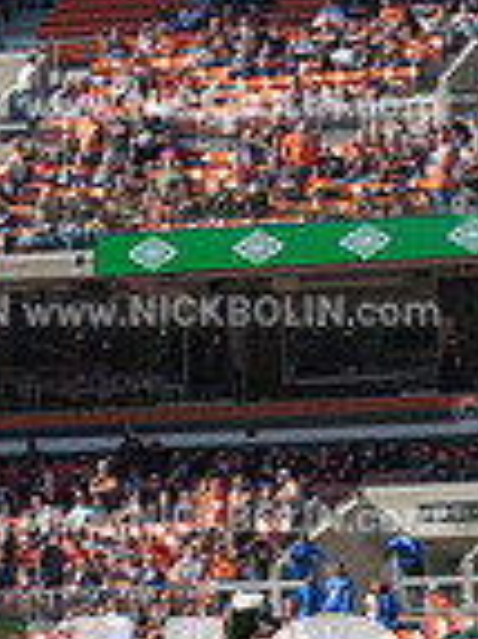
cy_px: 829
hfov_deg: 5.4
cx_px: 94
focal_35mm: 274
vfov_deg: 7.2
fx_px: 5052
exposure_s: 1/2000
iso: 400
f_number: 5
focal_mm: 70
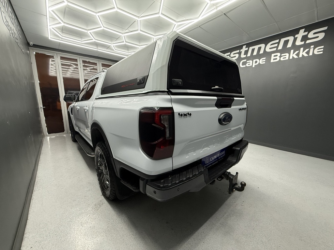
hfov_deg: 102.1
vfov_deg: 85.7
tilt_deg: -9.8
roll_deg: +0.1
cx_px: 167
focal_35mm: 14
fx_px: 135
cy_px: 125
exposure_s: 1/100
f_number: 2.2
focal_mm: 2.22
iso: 320
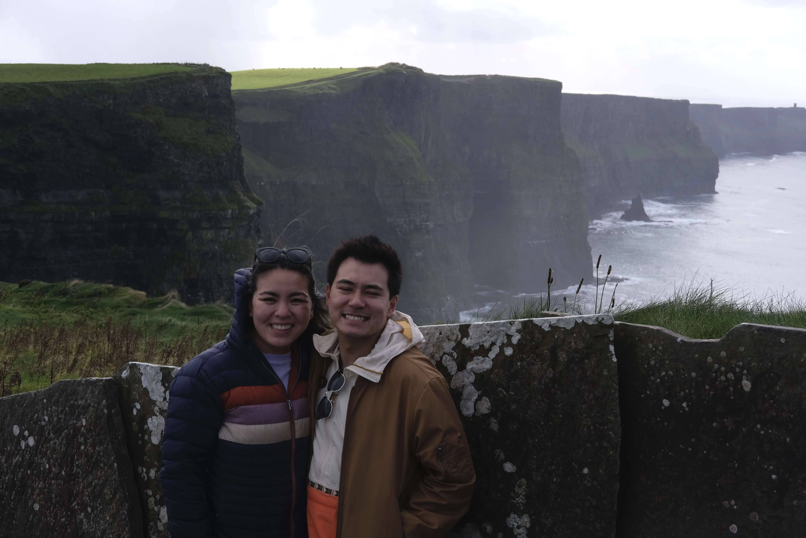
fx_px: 1187
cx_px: 403
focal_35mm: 53
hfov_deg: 37.5
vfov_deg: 25.5
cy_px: 269
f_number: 8
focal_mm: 35
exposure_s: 1/800
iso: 400
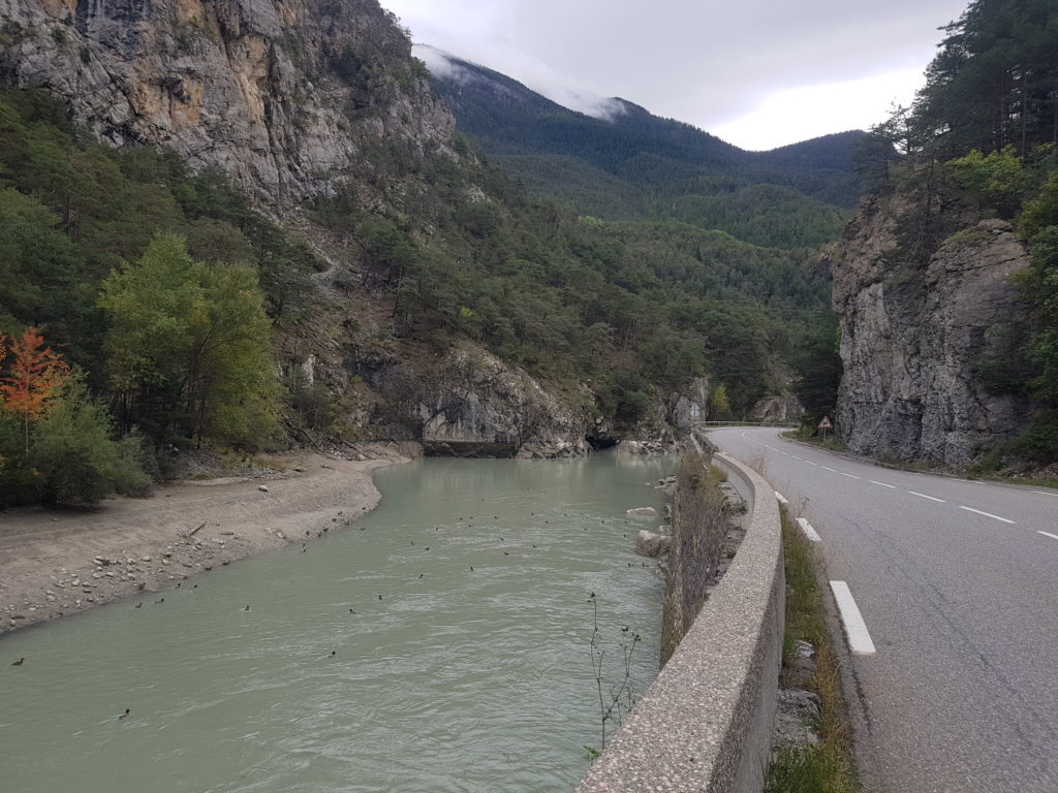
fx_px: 795
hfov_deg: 67.3
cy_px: 396
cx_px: 529
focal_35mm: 26
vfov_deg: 53.1
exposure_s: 1/586
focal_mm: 4.2
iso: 40
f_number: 1.7
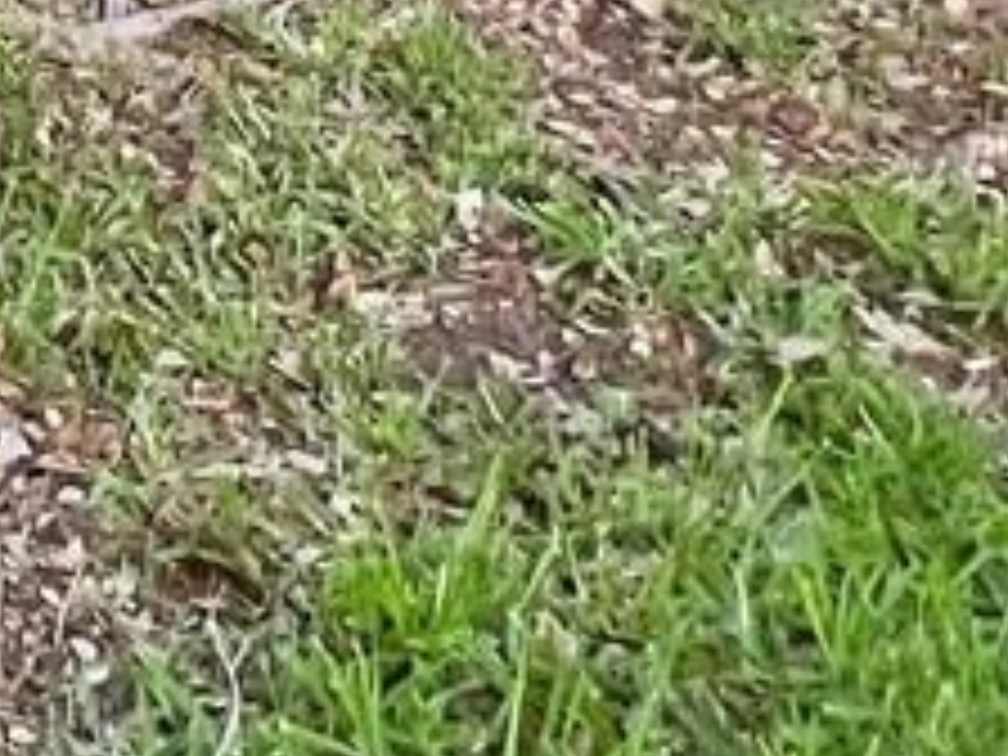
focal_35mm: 93
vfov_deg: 11.4
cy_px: -1346
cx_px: -860
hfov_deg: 17.0
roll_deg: +0.5
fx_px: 2708
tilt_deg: -2.2
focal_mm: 1.57
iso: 50
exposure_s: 1/120
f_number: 1.8
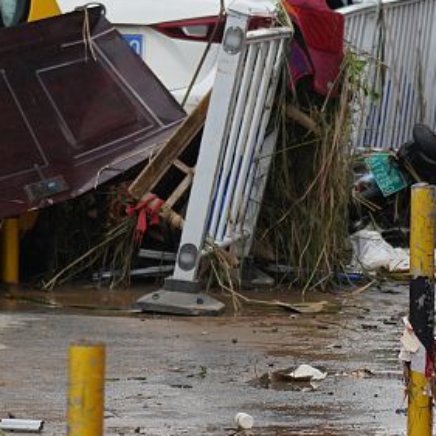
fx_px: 5429
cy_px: 93
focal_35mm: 381
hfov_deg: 4.6
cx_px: 3
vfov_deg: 4.6
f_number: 4
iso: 800
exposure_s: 1/640
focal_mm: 105
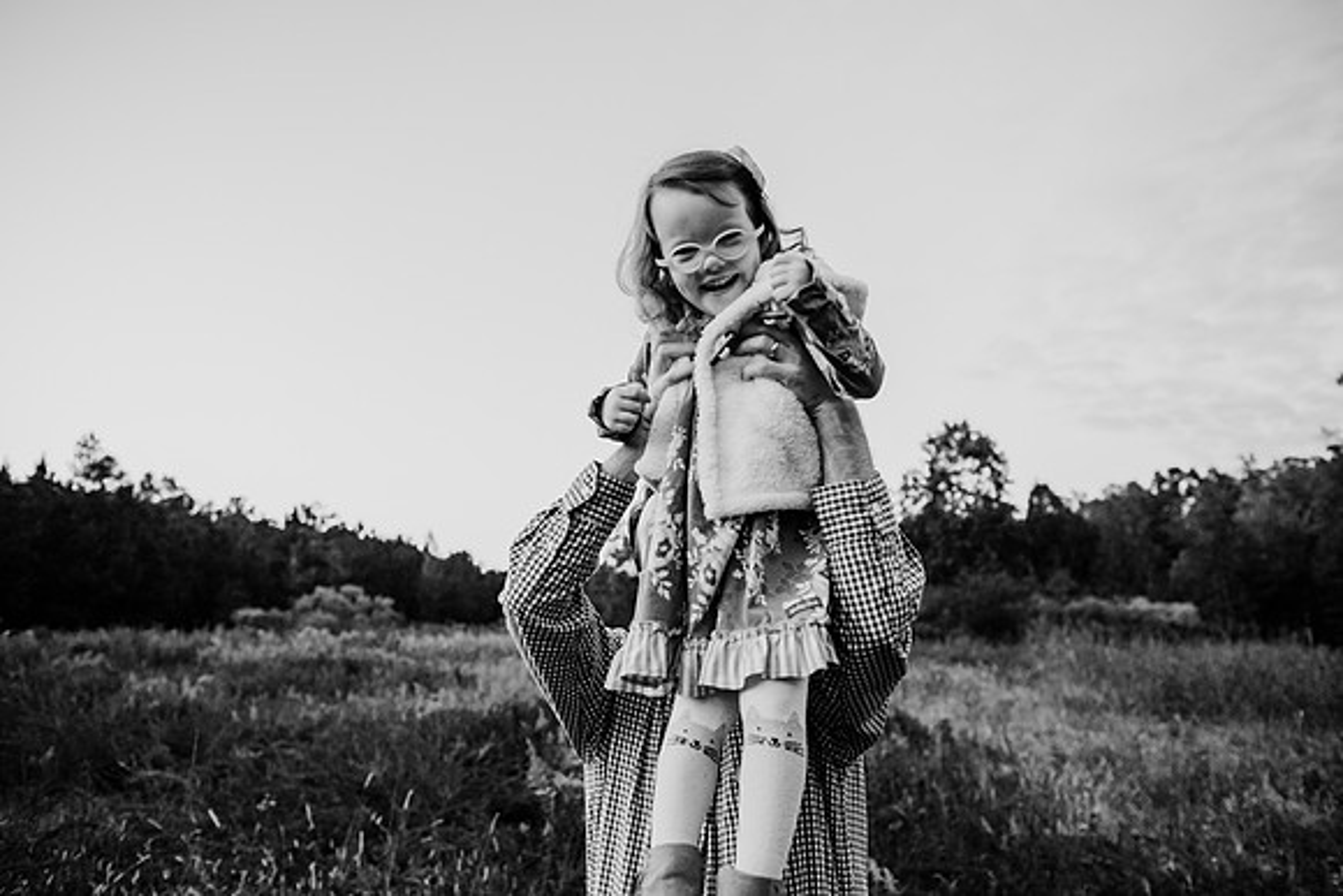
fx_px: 896
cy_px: 448
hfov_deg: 73.7
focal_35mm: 24
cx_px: 672
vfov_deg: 53.2
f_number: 2.8
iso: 500
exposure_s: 1/250
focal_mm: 24
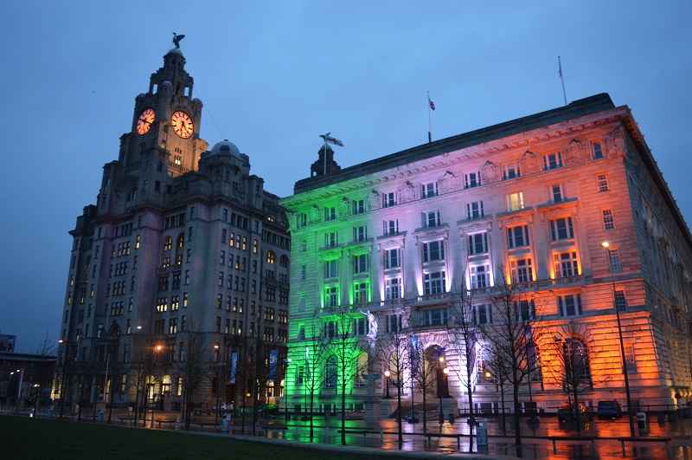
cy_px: 230
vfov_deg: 47.8
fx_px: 518
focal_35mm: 27
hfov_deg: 67.5
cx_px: 346
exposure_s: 1/20
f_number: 3.5
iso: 400
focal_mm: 18
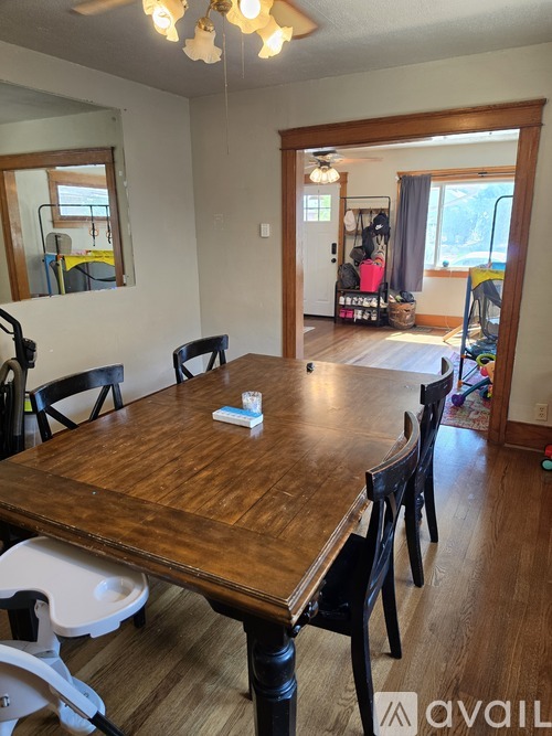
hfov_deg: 58.9
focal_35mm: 23
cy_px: 368
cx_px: 276
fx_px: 489
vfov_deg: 73.9
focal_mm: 6.5
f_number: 1.4
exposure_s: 1/120
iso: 125
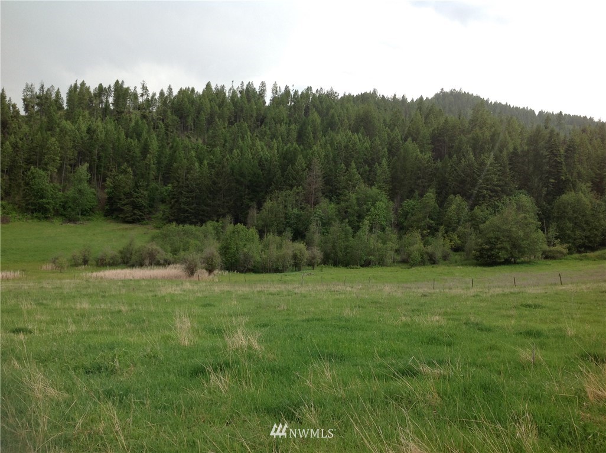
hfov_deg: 52.7
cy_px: 226
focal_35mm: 35
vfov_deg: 40.6
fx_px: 612
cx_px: 303
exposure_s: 1/325
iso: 50
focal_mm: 4.28
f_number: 2.4
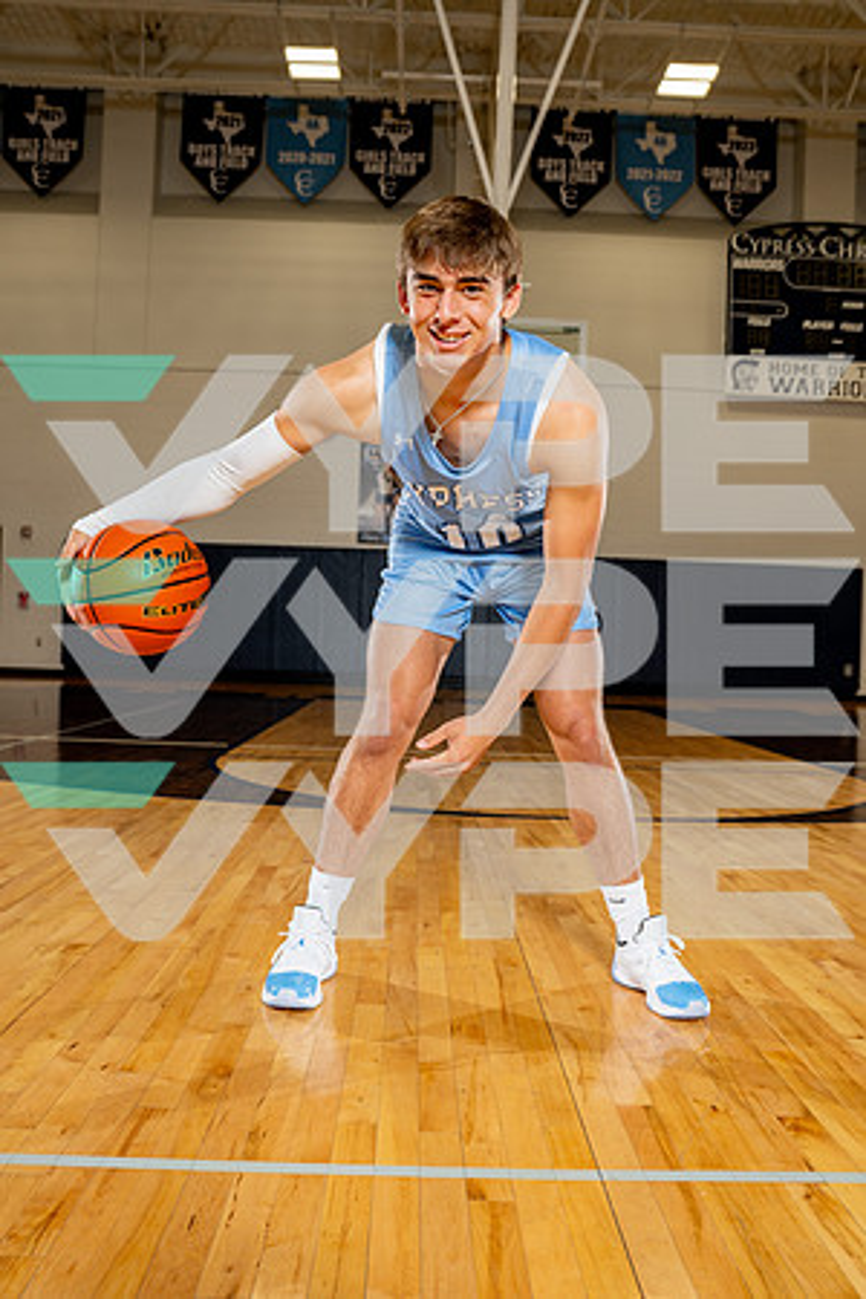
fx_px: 1082
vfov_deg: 61.9
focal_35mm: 30
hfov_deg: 43.6
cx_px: 433
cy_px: 650
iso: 400
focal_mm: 30
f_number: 5.6
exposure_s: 1/250
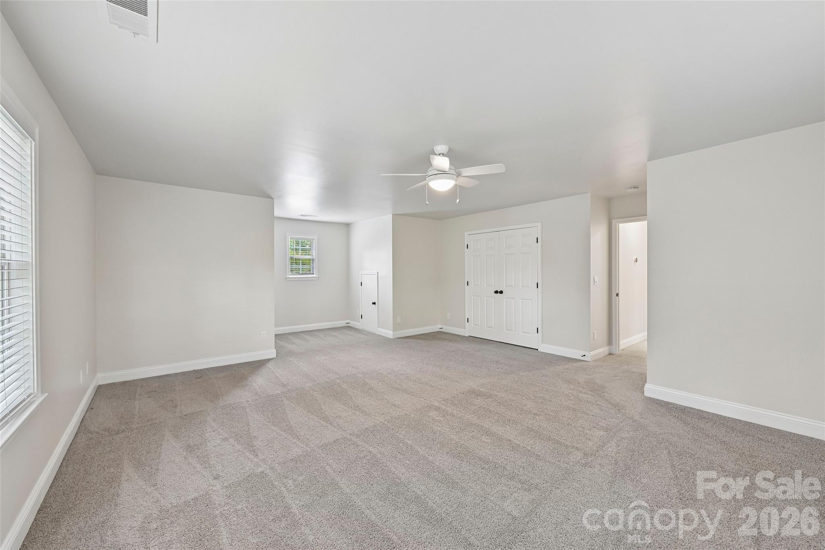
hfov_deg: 104.3
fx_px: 321
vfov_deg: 81.2
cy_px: 275
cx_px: 412
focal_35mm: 14
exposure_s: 1/5
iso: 400
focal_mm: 14
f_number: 8
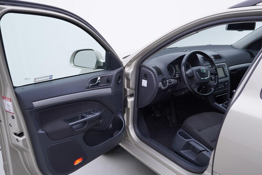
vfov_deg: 36.9
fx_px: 262
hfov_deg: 53.1
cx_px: 131
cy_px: 88
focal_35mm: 36
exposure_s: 1/60
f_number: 3.5
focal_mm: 24
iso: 125
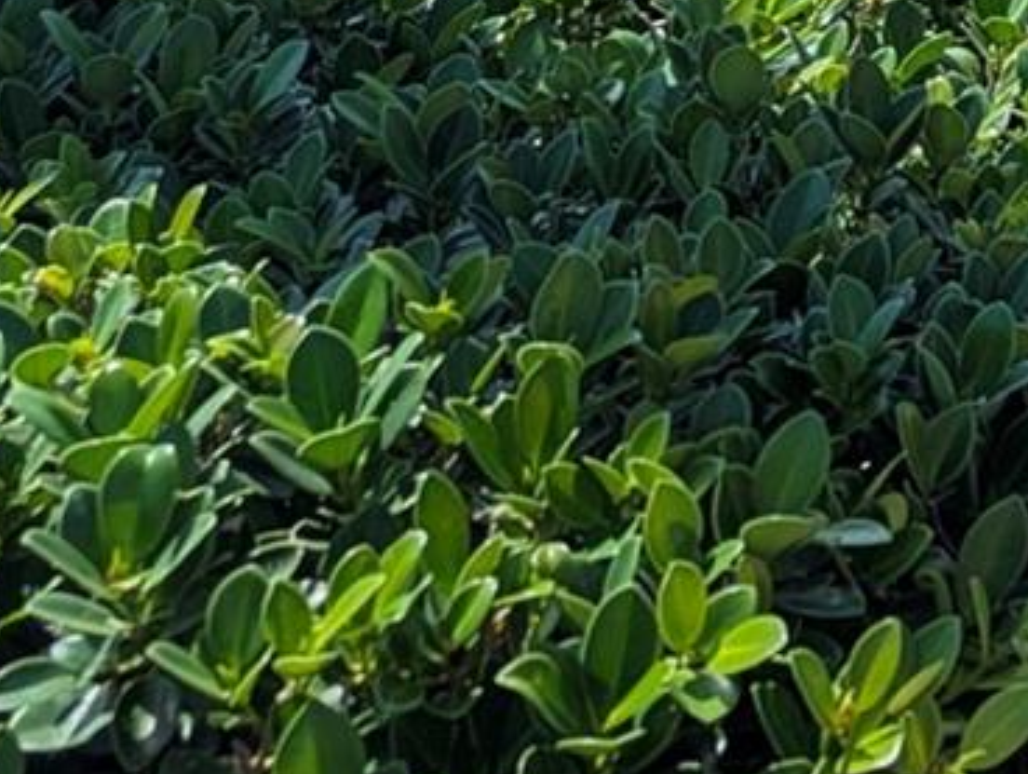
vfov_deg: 12.3
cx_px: 2095
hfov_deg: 15.1
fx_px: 3093
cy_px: -869
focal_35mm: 104
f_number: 1.68
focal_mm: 6.9
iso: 20
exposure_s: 1/1408
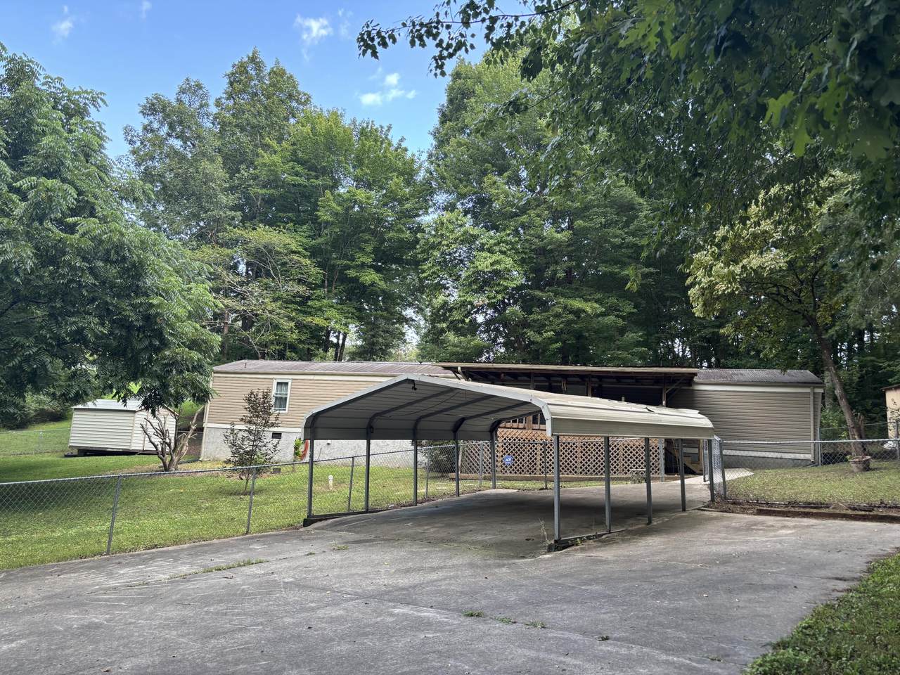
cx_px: 450
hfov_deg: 67.3
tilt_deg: +10.0
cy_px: 338
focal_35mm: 26
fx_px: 676
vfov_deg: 53.1
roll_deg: -4.6
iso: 50
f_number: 1.6
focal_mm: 5.96
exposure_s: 1/121
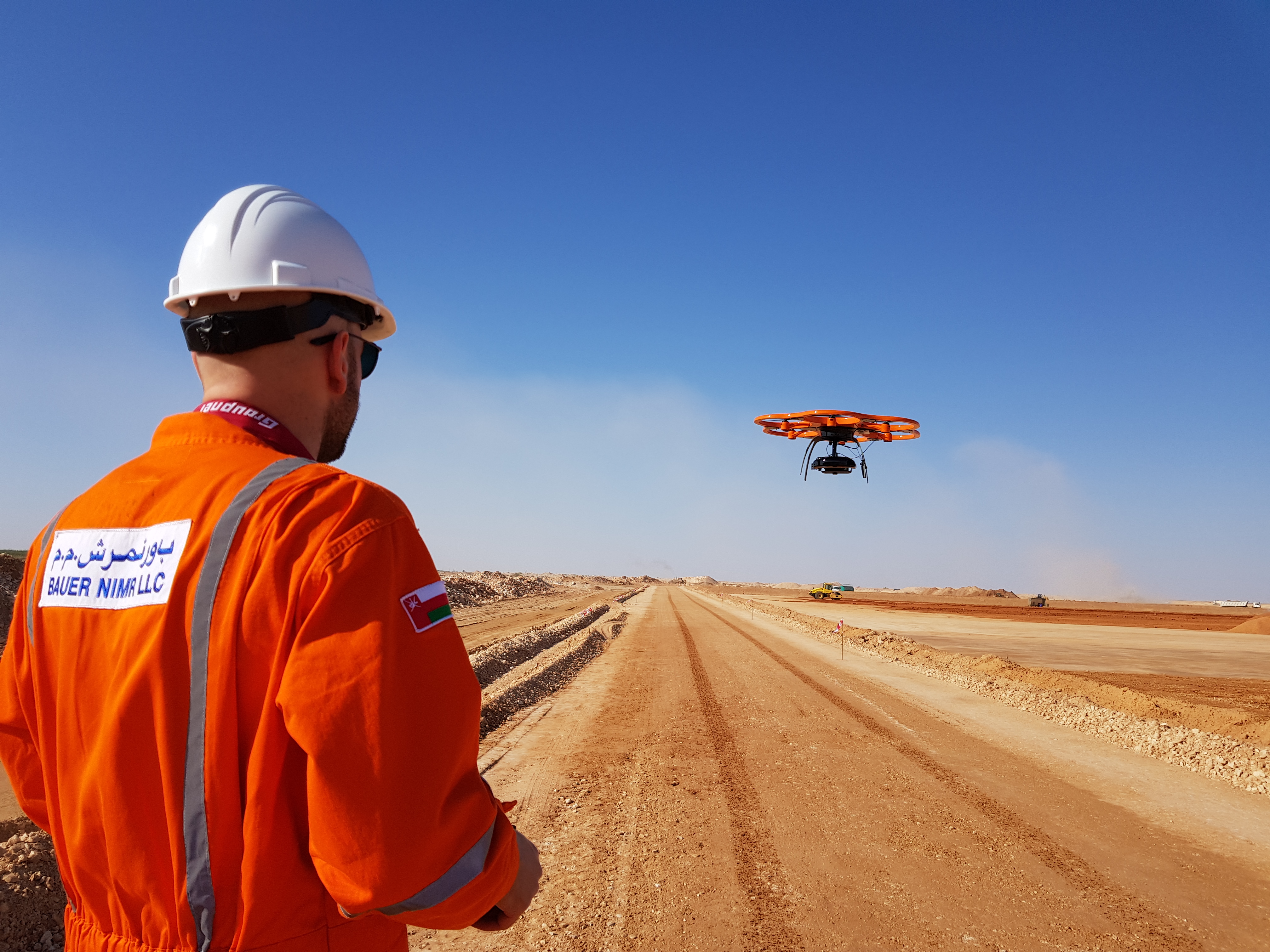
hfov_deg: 67.3
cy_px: 476
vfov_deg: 53.1
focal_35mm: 26
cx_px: 635
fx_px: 954
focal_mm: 4.2
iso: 40
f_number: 1.7
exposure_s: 1/3720
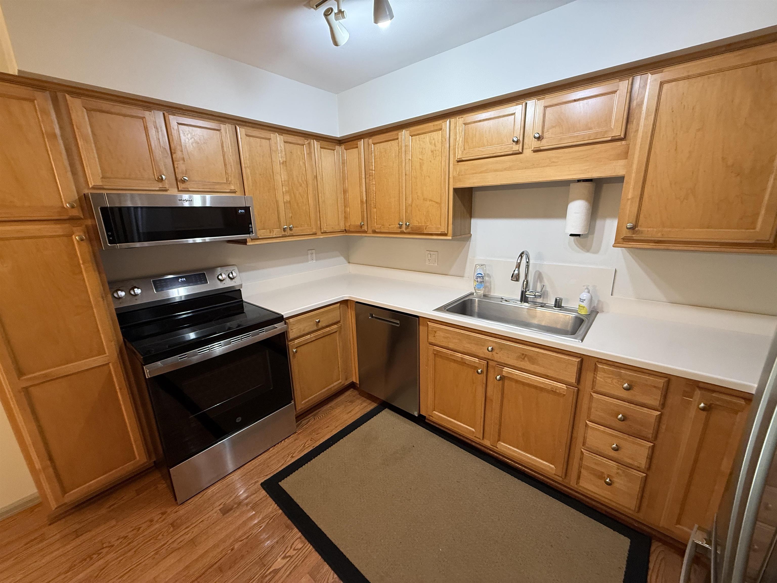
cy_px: 292
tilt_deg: -12.2
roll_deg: +1.0
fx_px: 314
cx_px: 388
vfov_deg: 85.7
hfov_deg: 102.1
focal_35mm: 14
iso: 200
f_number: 2.2
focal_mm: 2.22
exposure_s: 1/60
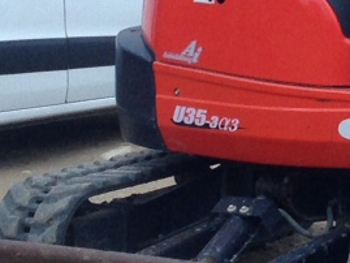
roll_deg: -1.3
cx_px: 450
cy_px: -81
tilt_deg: -4.0
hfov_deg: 9.7
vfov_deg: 7.4
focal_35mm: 200
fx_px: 2023
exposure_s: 1/20
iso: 80
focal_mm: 4.12
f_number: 2.4
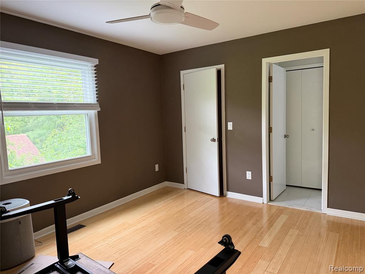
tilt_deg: -7.4
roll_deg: +3.1
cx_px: 182
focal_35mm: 24
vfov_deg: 56.8
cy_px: 137
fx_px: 253
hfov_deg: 71.6
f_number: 1.78
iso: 500
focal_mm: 6.76
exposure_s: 1/60
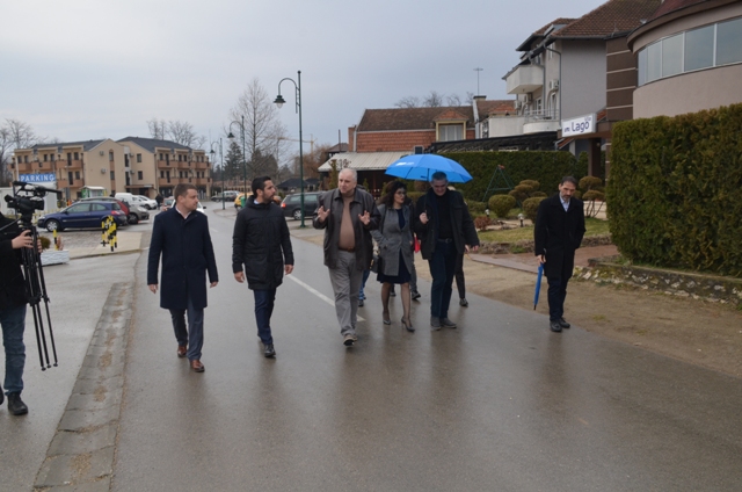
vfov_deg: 43.4
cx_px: 371
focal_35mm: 30
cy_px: 246
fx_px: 617
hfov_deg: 62.0
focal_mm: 20
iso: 400
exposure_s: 1/250
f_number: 10
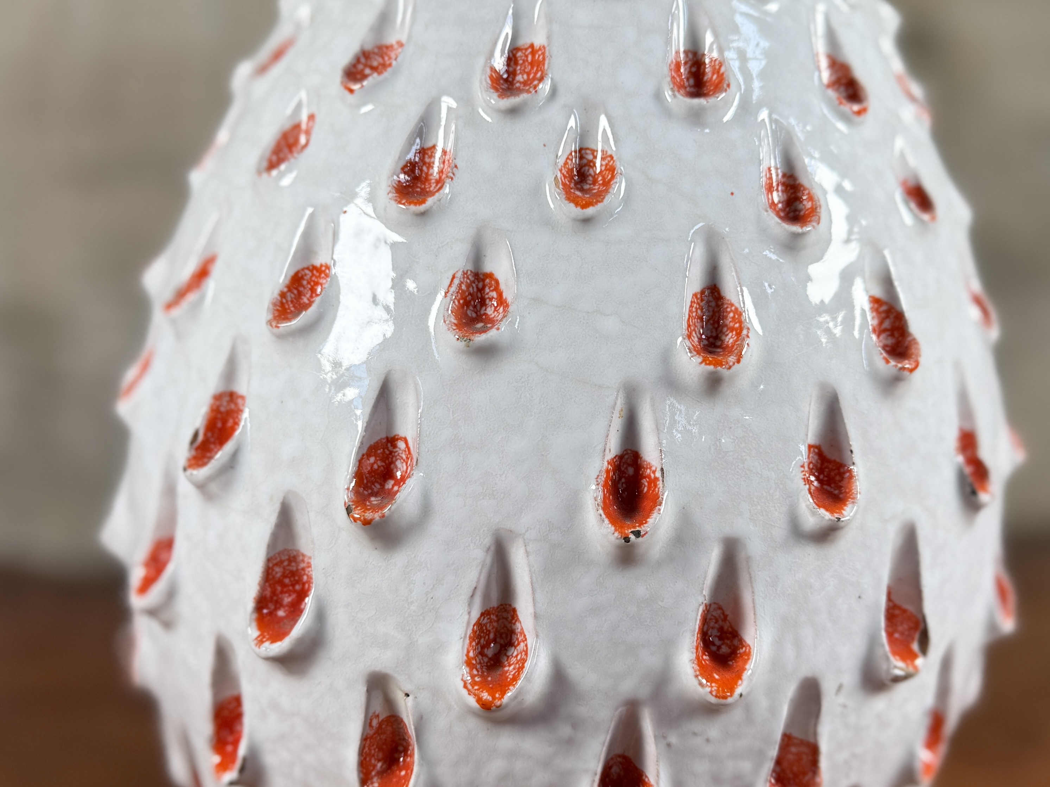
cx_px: 525
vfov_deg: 56.8
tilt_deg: -9.9
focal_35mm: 24
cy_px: 394
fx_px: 728
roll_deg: -0.7
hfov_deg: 71.6
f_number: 1.78
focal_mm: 6.76
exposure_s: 1/303
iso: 80
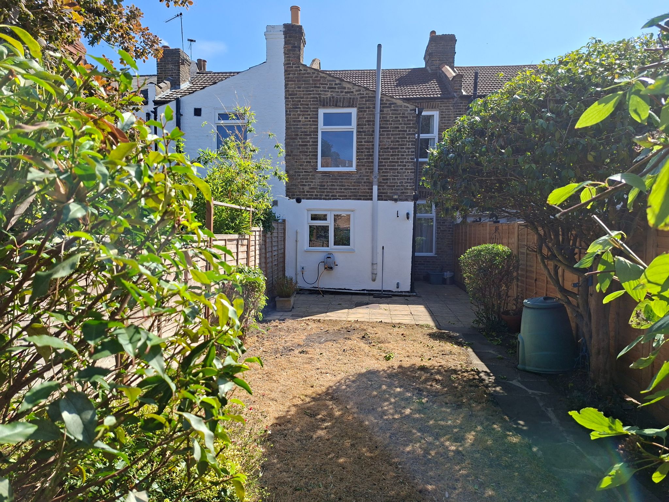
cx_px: 334
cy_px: 251
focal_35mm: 23
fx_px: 445
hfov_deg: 73.9
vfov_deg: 58.9
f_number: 1.8
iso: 50
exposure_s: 1/1675
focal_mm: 5.54
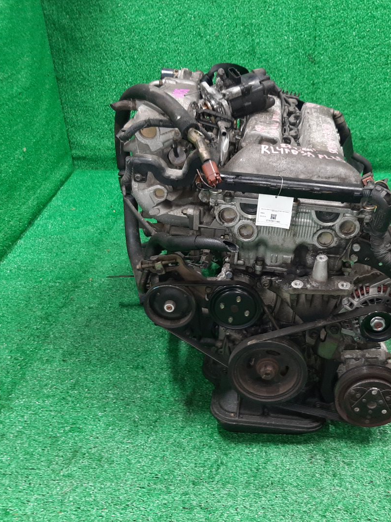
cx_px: 252
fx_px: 527
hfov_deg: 40.3
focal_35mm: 35
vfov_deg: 52.6
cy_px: 263
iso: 224
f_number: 1.7
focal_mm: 3.93
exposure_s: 1/50
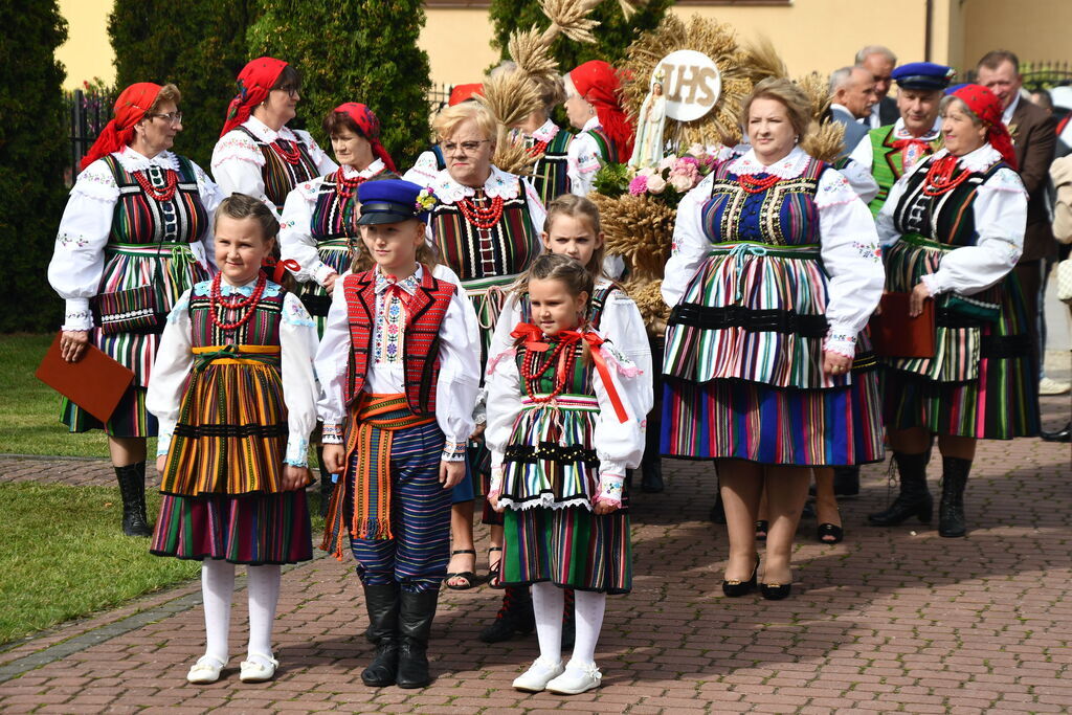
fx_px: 3127
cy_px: 358
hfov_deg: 19.5
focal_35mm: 105
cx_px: 536
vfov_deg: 13.0
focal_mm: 70
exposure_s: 1/250
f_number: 8
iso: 100
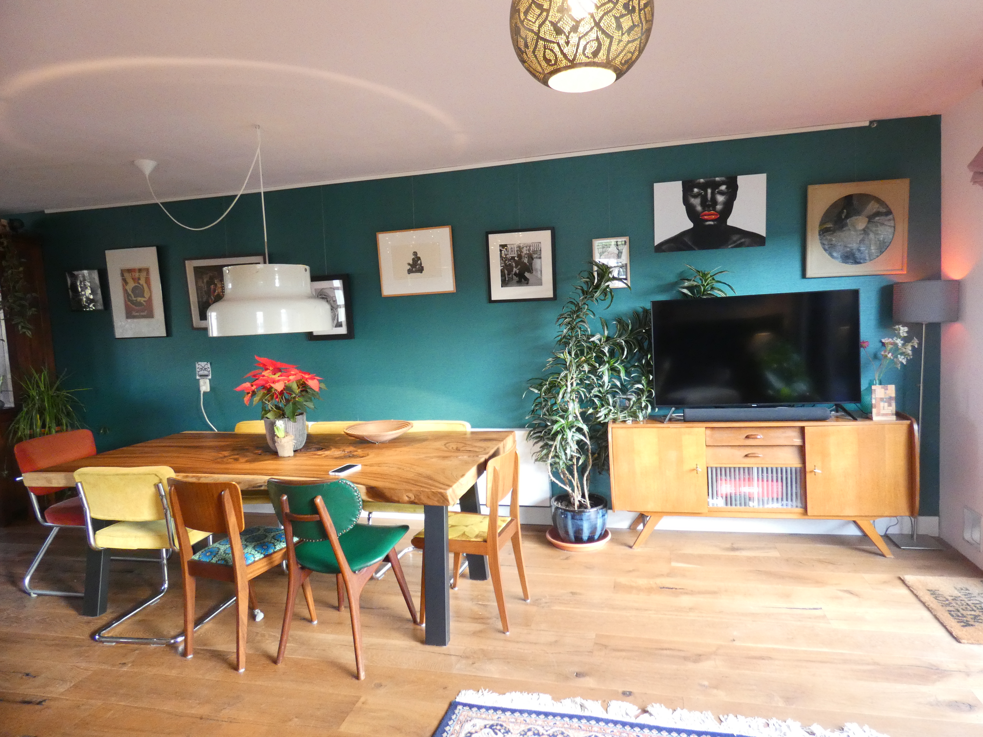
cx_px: 492
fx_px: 568
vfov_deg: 66.0
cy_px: 368
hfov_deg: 81.7
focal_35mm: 20
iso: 500
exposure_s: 1/60
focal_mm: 3.6
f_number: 2.8
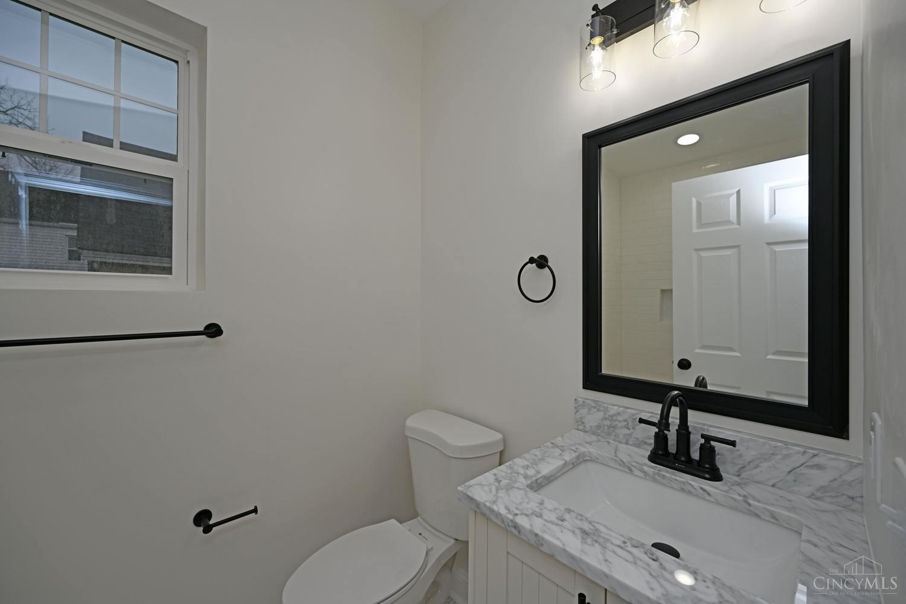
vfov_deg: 81.2
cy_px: 302
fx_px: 352
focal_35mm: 14
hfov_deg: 104.3
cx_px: 453
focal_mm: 14
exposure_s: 1/125
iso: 90
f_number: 5.6
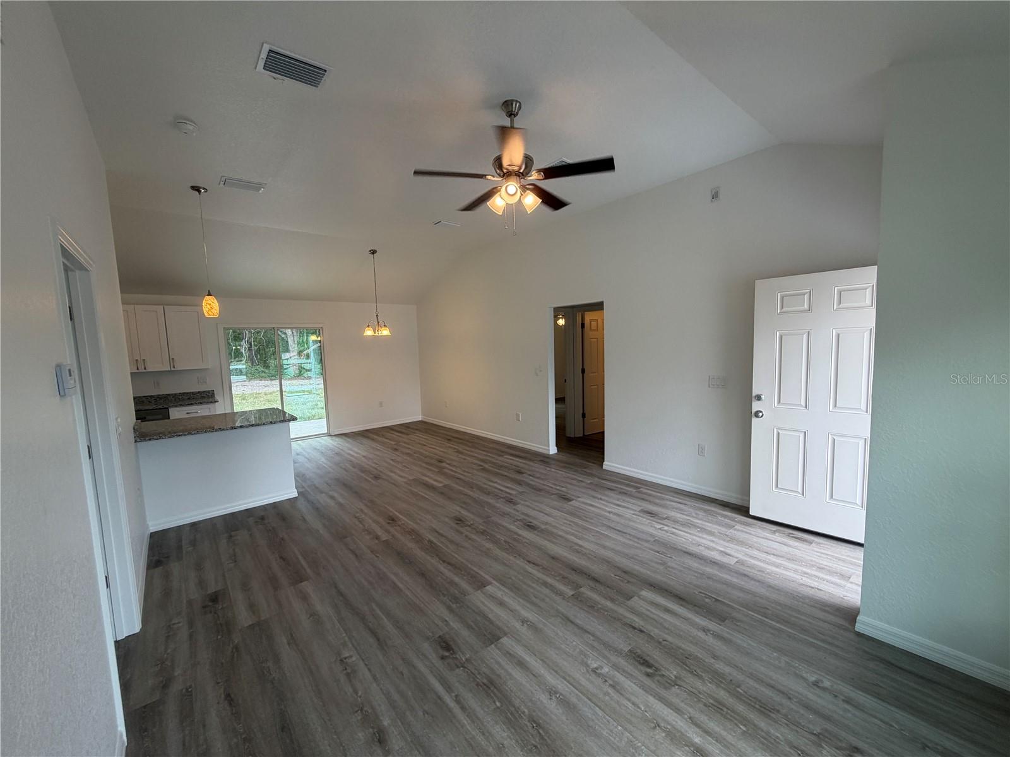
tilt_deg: -4.1
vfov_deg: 85.7
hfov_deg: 102.1
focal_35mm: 14
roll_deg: +2.1
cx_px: 505
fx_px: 408
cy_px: 378
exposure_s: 1/120
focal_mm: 2.22
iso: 80
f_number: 2.2
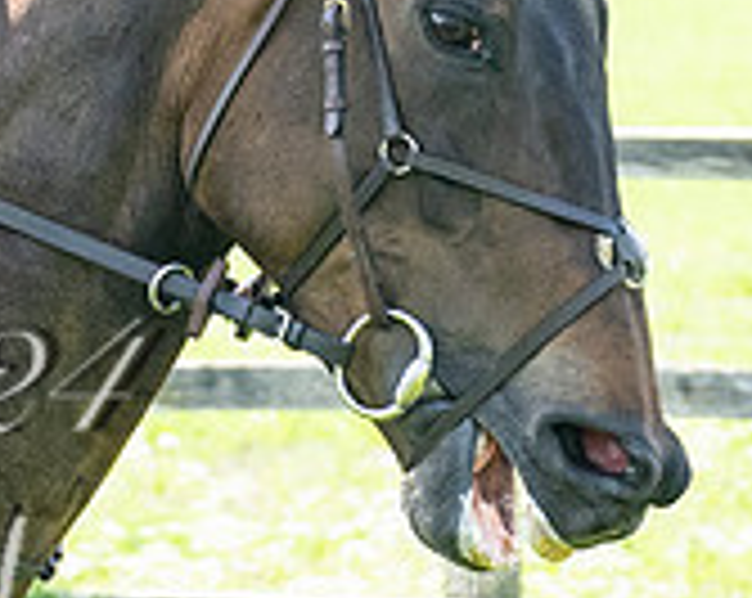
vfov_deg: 2.4
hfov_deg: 3.1
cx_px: -83
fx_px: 14019
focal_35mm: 631
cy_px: 11
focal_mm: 70
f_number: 5
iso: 400
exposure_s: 1/1250
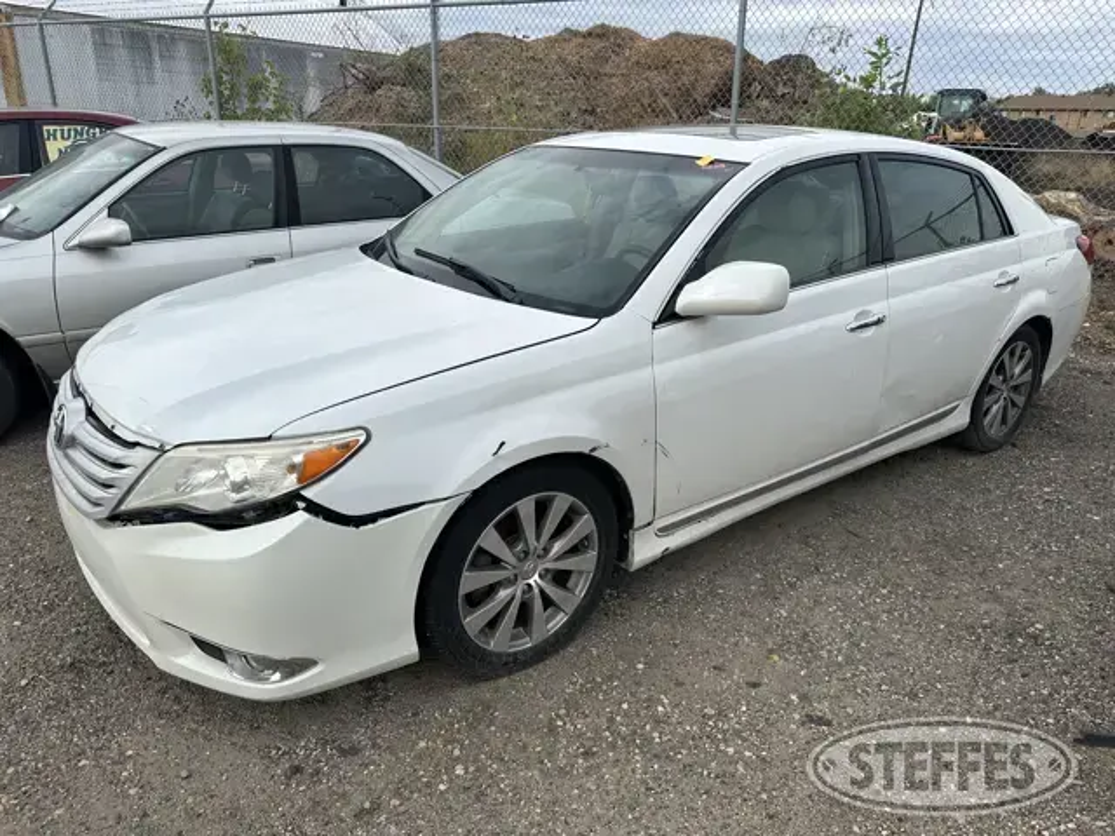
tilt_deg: -18.2
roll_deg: -1.7
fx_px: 773
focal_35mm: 24
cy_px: 418
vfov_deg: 56.8
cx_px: 558
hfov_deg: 71.6
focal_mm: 6.86
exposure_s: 1/4184
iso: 80
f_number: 1.78
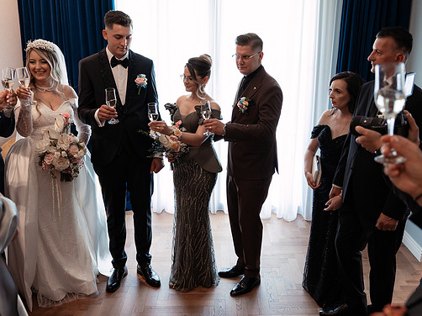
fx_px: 451
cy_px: 165
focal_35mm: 37
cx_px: 230
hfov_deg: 50.1
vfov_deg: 38.6
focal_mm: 28
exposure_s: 1/250
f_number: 3.2
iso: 1600
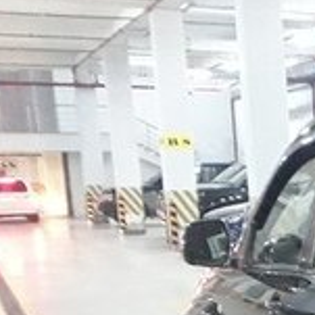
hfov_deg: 14.4
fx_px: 1071
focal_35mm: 104
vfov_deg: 16.1
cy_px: 372
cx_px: 599
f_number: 1.9
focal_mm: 3.6
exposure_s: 1/17
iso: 800
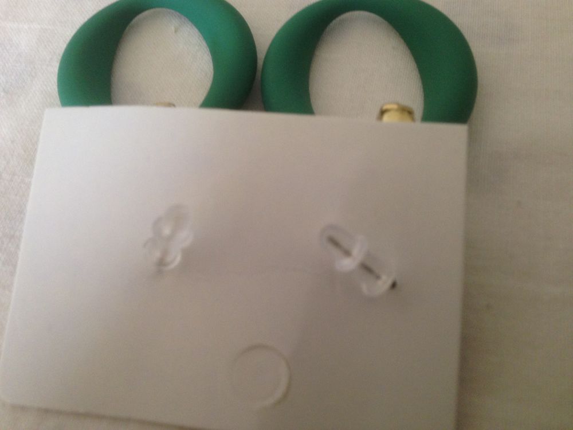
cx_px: 286
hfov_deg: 55.4
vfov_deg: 42.9
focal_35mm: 33
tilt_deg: -60.5
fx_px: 546
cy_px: 215
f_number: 2.4
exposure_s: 1/20
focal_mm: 4.12
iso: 125
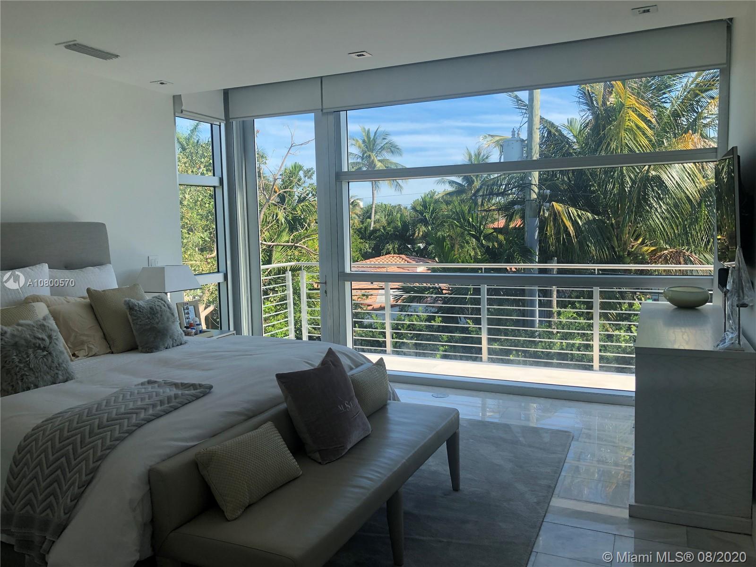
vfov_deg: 49.7
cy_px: 284
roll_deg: +1.0
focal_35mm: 28
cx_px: 378
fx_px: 612
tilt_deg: -5.8
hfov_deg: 63.4
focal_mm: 3.99
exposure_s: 1/759
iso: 20
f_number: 1.8
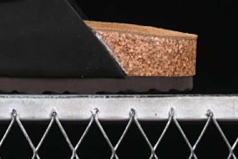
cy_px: -53
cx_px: -29
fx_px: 1460
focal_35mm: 221
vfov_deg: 6.2
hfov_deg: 9.2
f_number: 6.3
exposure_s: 1/60
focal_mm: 50
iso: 160
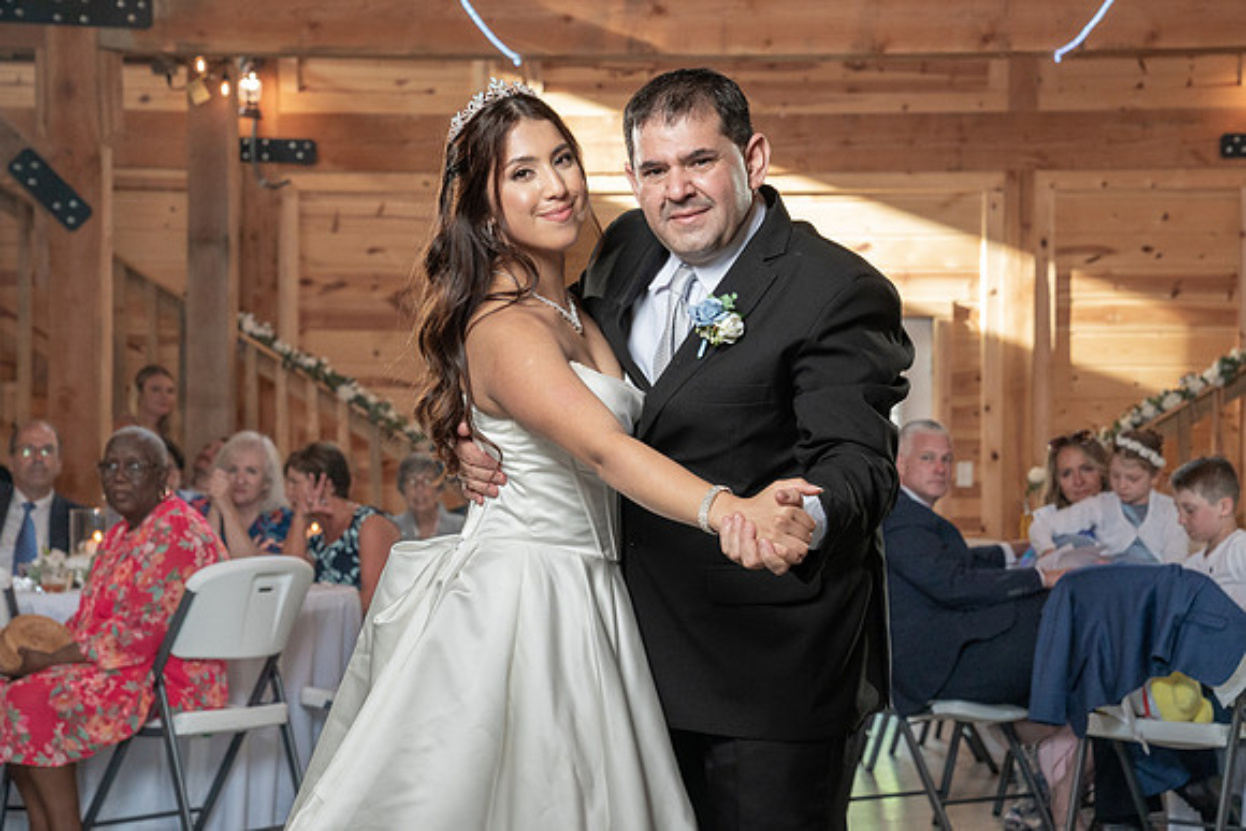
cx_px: 680
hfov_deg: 26.3
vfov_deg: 17.7
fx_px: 2669
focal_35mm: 77
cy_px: 453
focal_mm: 70
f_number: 5.6
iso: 2000
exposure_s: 1/200
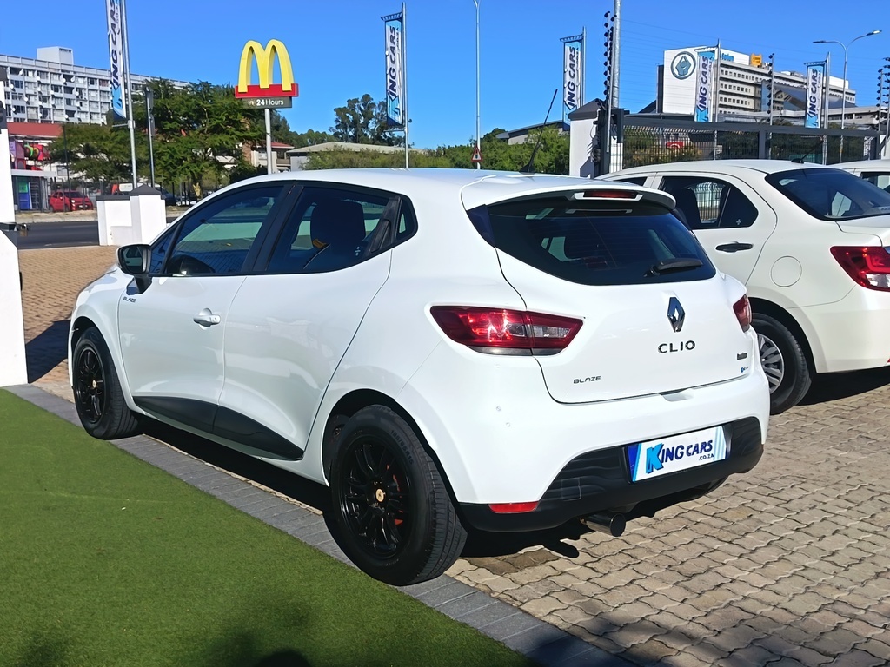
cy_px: 334
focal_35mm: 37
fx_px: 951
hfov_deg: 50.1
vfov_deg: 38.7
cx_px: 445
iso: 100
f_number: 1.75
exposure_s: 1/1401
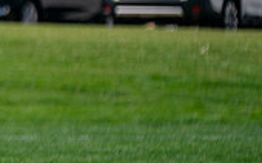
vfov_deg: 2.1
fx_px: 4453
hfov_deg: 3.4
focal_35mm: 624
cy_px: 34
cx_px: -198
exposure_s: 1/16000
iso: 640
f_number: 2.8
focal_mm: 156
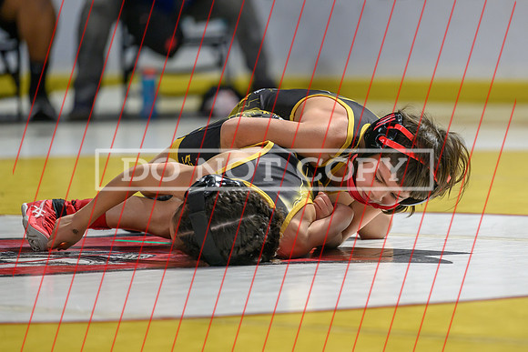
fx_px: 4128
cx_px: 339
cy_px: 203
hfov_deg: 7.3
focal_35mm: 281
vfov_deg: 4.9
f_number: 2.8
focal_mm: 200
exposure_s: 1/800
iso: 1600
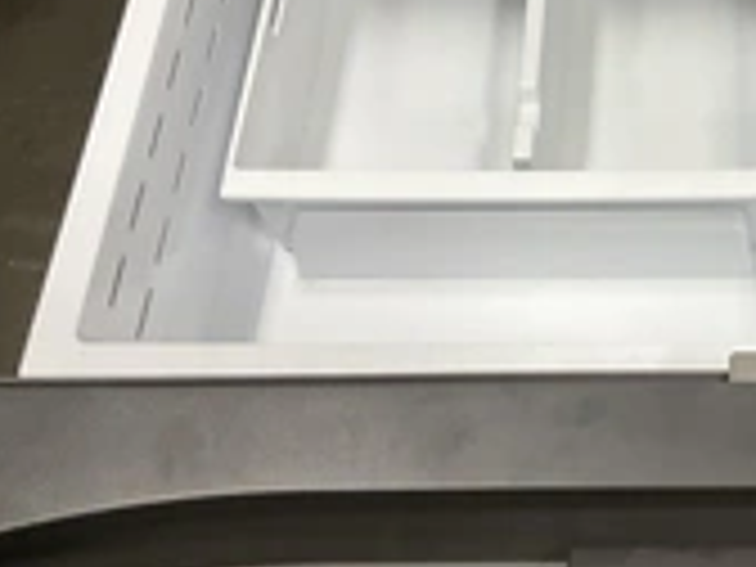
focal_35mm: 69
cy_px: 99
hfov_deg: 26.8
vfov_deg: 21.0
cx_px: 734
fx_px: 1507
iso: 160
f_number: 1.8
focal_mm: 3
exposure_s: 1/60
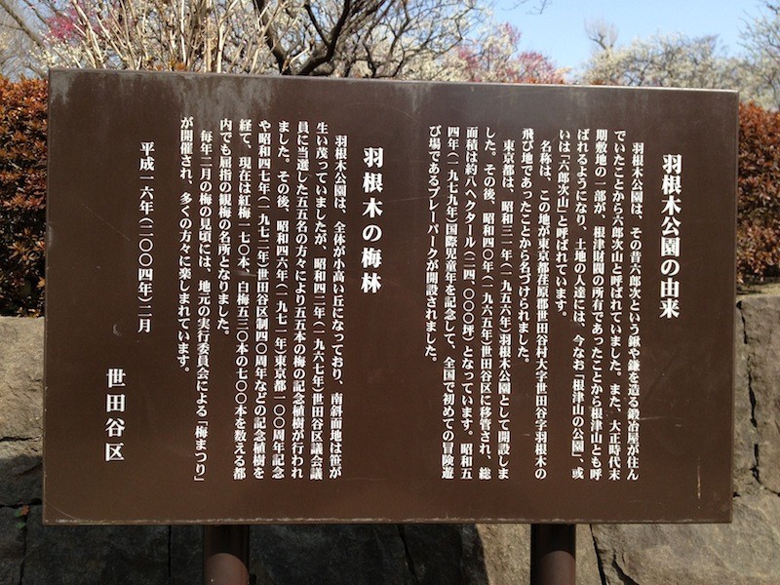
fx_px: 789
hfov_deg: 52.6
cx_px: 390
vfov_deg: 40.7
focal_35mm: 35
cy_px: 292
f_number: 2.4
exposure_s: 1/890
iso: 50
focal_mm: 4.28
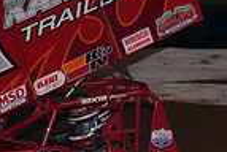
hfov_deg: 4.8
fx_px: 2692
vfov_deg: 3.2
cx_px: 446
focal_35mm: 426
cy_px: 157
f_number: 4.5
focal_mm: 70
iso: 200
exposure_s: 1/160
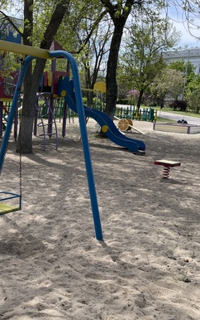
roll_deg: -3.4
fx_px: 357
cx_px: 23
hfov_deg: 30.1
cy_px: 160
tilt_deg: -10.6
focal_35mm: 41
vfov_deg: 48.2
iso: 32
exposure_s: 1/1667
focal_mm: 5.1
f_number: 1.6
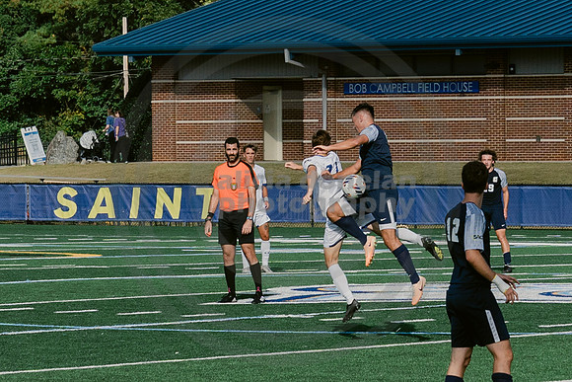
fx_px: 4463
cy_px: 150
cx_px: 280
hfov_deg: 7.3
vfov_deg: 4.9
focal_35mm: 281
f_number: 5.6
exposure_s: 1/3200
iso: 640
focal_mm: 70
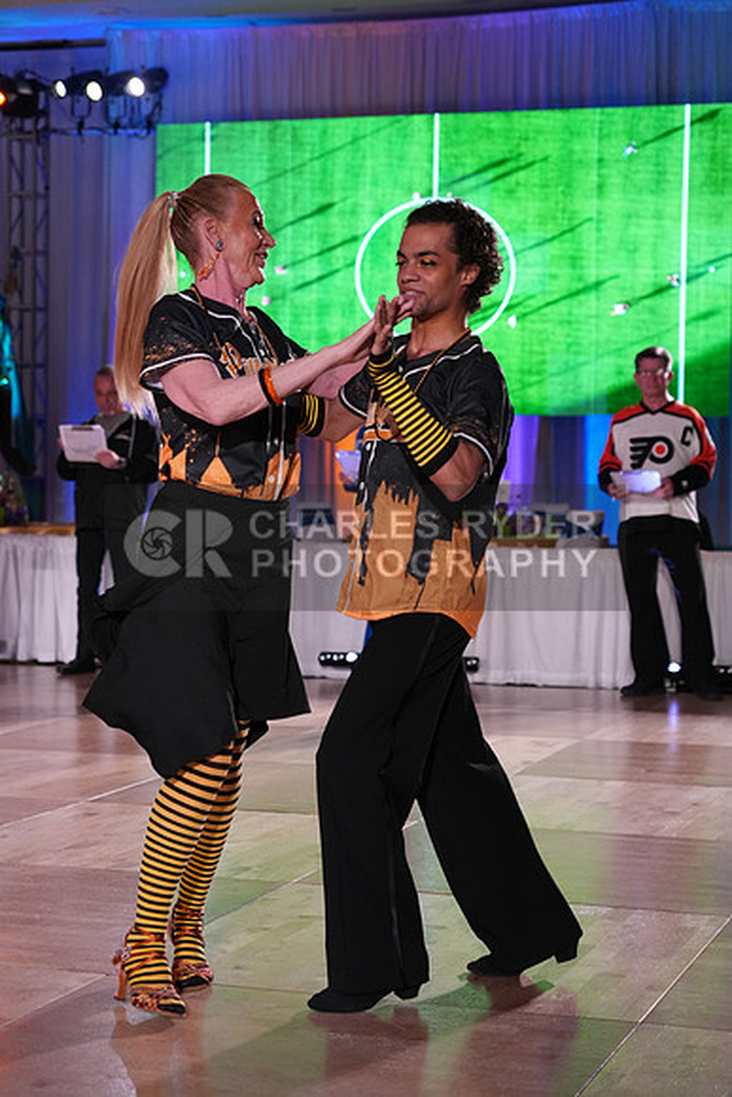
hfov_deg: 20.0
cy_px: 548
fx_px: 2073
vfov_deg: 29.6
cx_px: 366
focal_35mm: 68
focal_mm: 68
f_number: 4
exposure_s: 1/500
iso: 2500
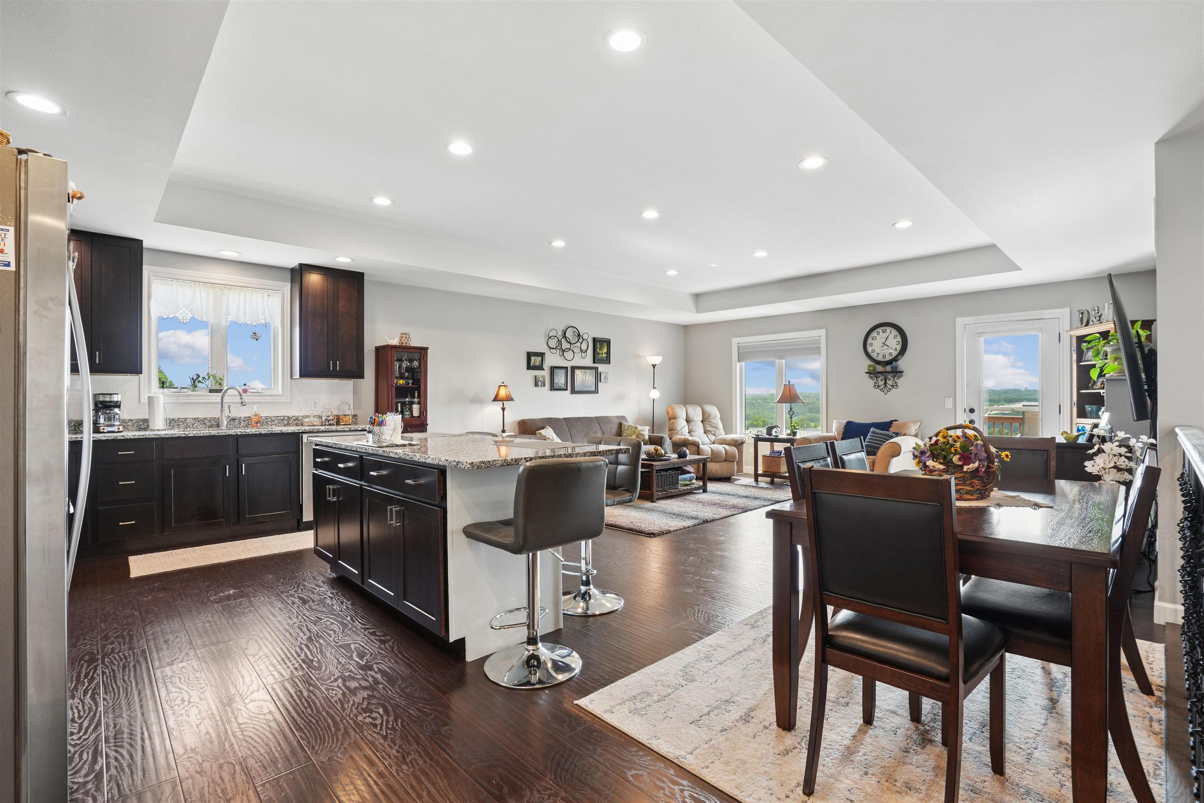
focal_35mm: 16
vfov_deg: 73.7
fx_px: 535
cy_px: 402
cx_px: 602
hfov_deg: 96.7
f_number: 10
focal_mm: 16
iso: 800
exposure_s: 1/25
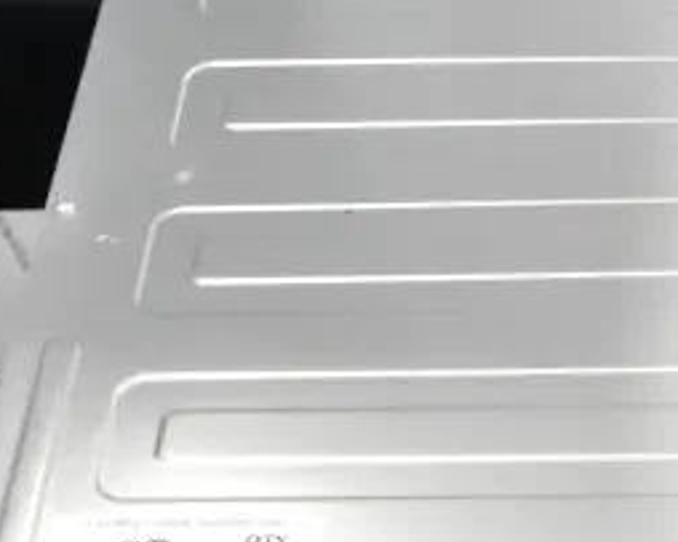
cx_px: 689
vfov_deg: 12.9
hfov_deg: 17.6
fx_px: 2140
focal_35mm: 107
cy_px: 1008
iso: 6400
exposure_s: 1/100
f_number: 5
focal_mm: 21
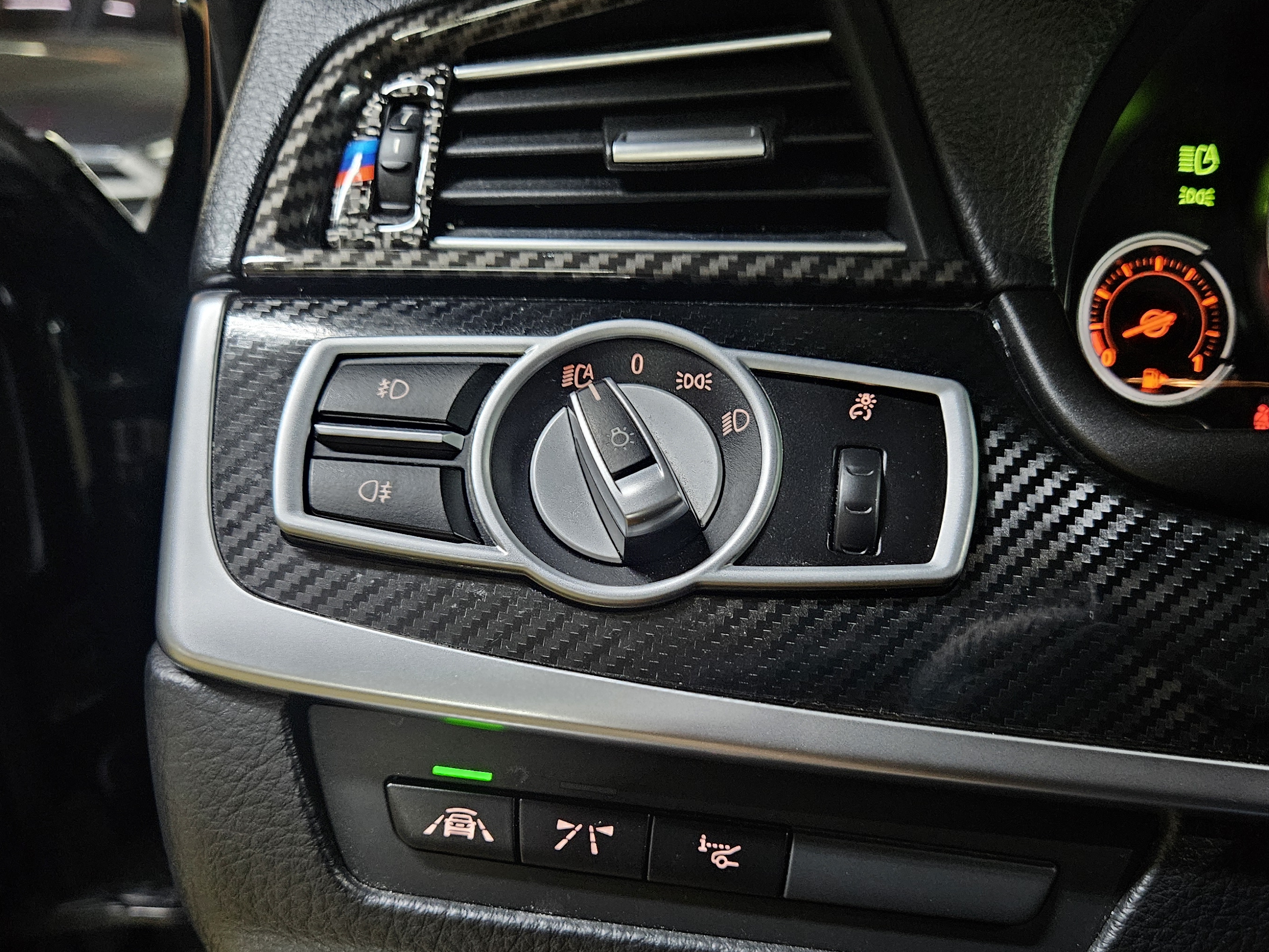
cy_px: 585
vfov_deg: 41.5
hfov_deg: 53.9
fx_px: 1246
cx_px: 702
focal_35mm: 34
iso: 500
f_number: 1.8
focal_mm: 5.4
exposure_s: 1/30
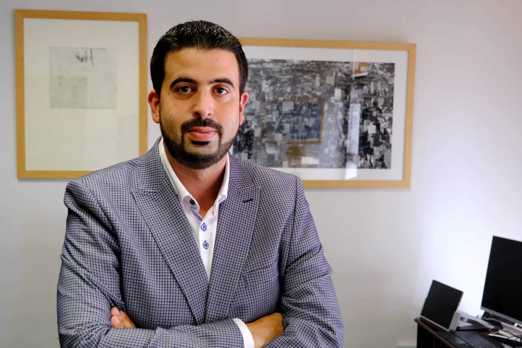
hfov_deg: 47.4
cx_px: 261
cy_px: 174
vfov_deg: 32.6
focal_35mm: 41
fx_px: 594
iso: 3200
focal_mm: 27.5
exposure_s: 1/125
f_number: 4
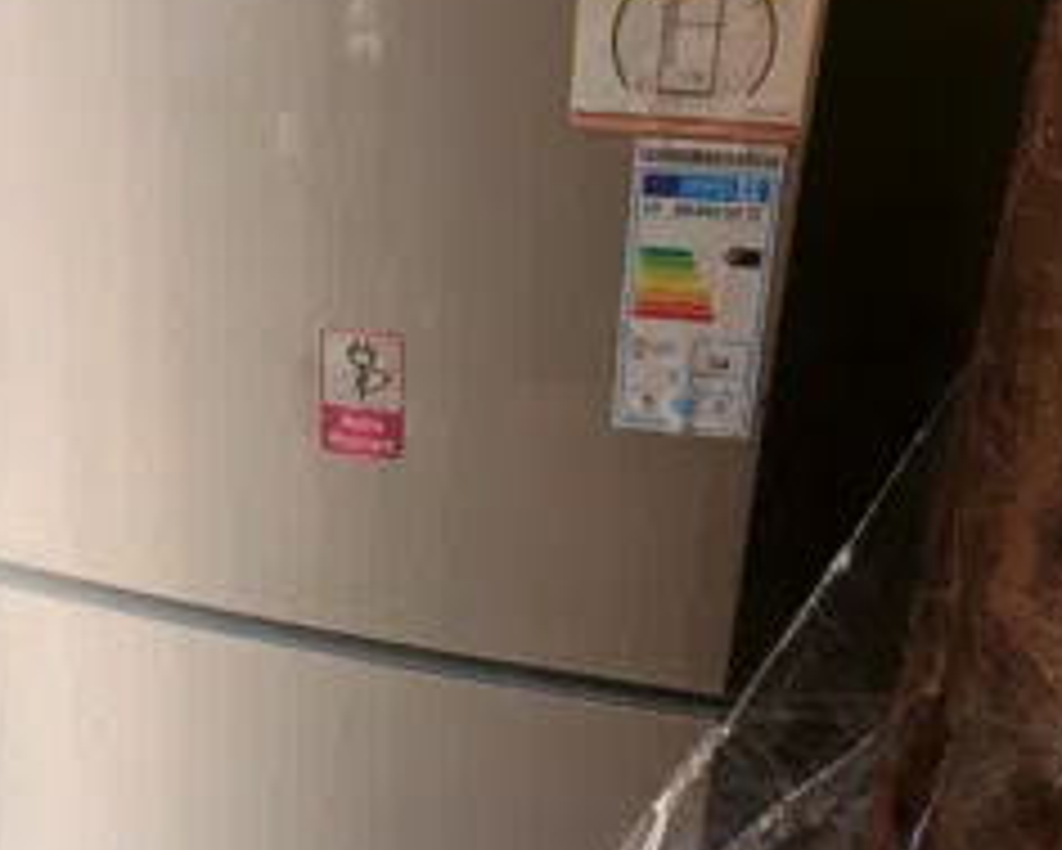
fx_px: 1195
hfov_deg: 47.7
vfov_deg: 39.2
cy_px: 400
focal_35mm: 38
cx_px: 432
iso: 418
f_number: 1.8
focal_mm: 5.89
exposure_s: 1/100
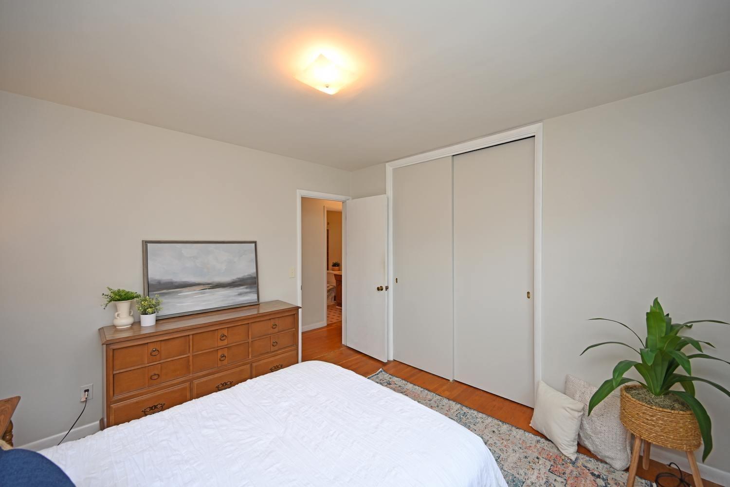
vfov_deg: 81.2
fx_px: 284
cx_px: 365
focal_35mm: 14
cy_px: 244
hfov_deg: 104.3
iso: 200
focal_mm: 14
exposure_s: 1/80
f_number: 4.5
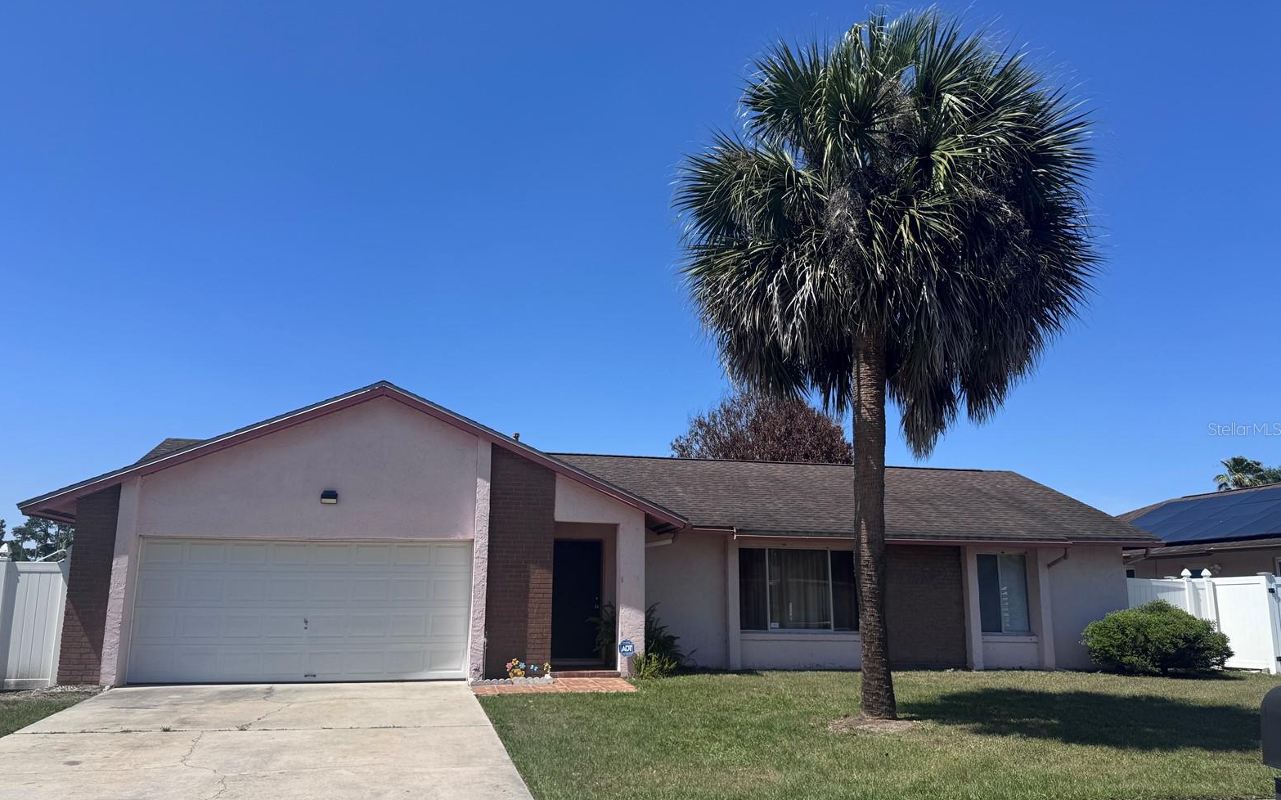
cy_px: 429
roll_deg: -1.1
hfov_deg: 70.4
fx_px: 908
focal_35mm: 26
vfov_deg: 47.5
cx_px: 631
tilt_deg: +10.5
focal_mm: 6.76
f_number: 1.78
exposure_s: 1/5348
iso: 80
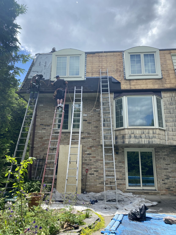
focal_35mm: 26
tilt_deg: +14.1
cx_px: 88
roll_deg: -1.5
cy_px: 118
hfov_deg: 53.1
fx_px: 176
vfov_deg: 67.3
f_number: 1.8
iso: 32
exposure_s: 1/2755
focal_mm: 4.25
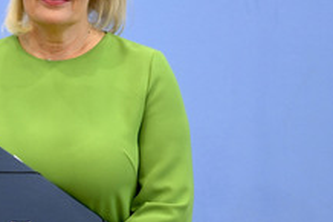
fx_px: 1072
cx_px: 16
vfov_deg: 11.8
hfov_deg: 17.3
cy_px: 107
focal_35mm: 116
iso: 1600
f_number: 5
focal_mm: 56
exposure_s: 1/500
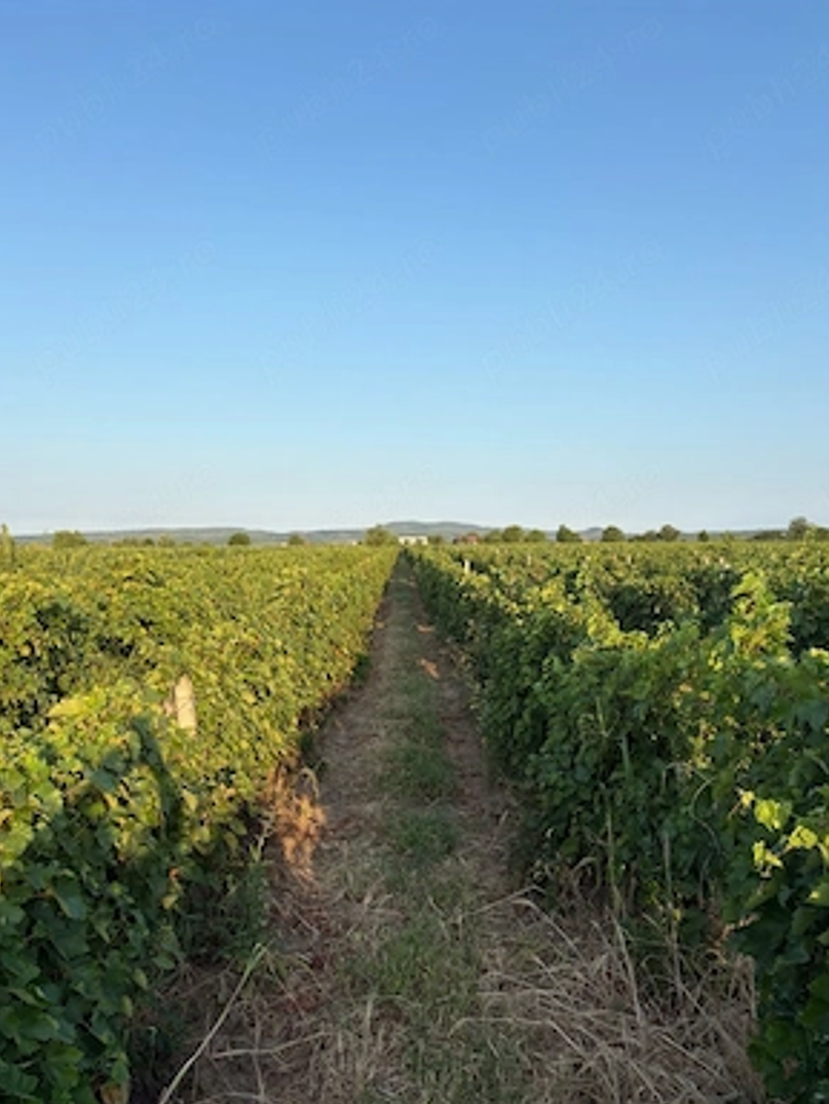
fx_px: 862
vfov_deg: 65.3
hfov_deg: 51.4
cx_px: 404
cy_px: 565
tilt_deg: -0.1
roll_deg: +0.1
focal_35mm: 27
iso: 50
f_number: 1.6
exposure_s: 1/1364
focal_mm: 5.96
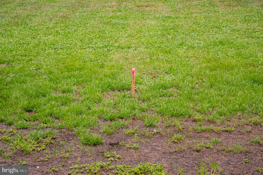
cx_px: 132
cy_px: 88
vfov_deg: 19.4
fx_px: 511
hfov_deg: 28.9
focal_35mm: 70
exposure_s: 1/500
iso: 1000
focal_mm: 70
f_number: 11
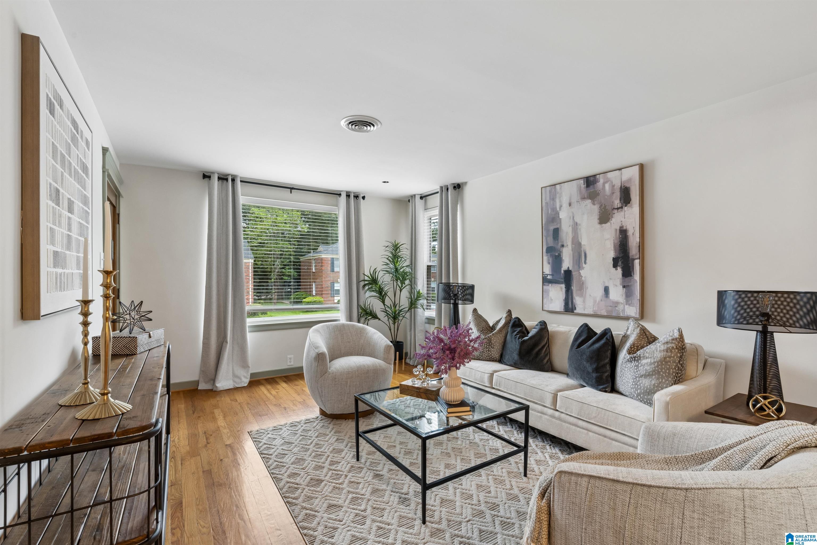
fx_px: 363
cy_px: 272
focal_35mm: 16
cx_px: 408
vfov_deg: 73.7
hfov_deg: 96.7
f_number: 13
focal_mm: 16
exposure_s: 1/3.33
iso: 400
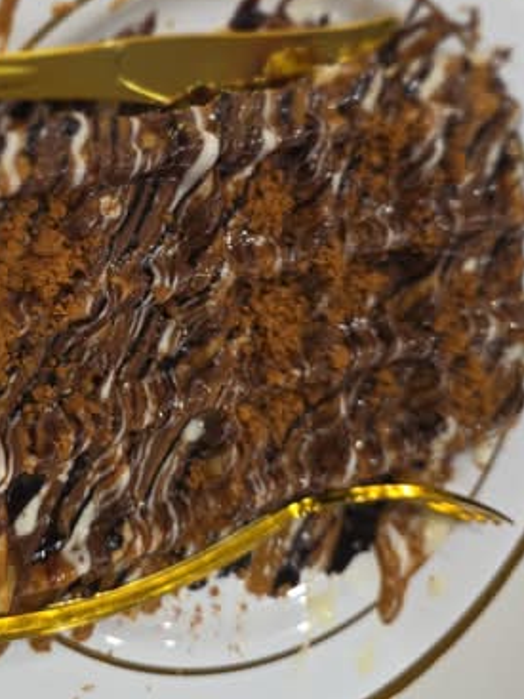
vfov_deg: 40.8
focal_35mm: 46
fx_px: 929
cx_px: 135
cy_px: 243
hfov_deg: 31.0
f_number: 1.7
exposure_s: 1/60
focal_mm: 6.3
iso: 64
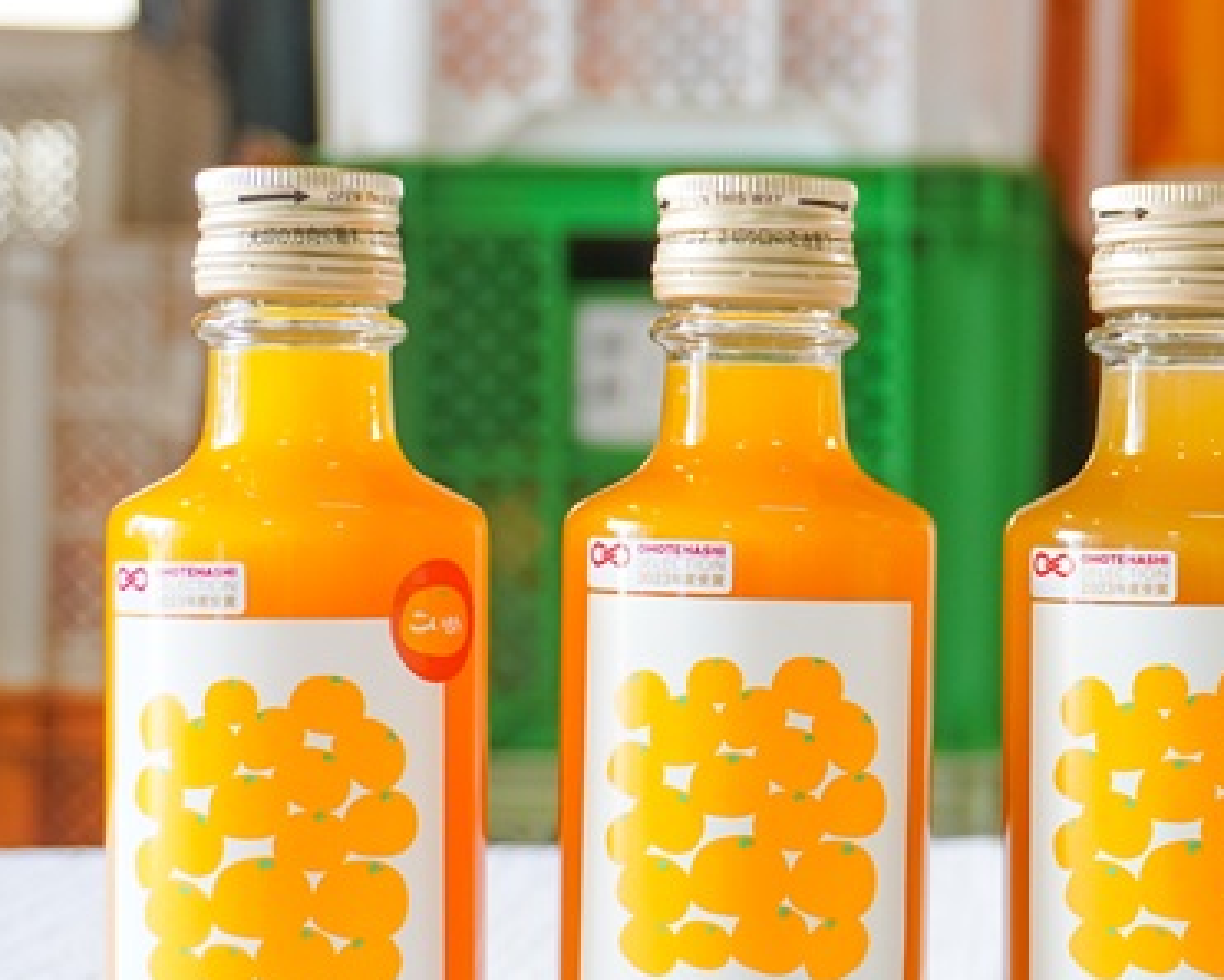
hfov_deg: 19.8
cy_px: 526
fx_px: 3407
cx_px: 1194
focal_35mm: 94
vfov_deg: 16.4
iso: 500
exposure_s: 1/50
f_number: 5
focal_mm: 31
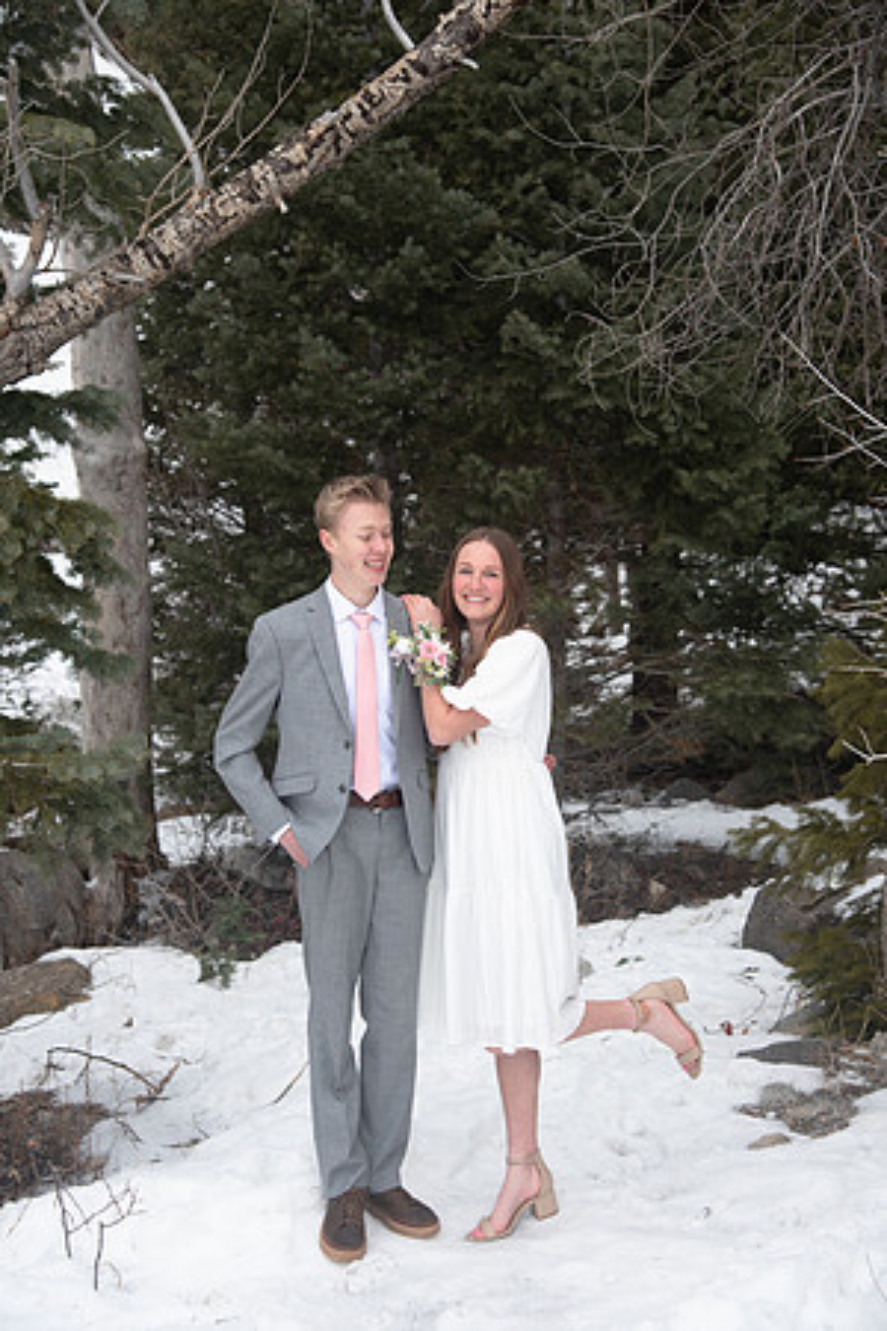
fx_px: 1922
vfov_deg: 38.2
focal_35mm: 52
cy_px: 666
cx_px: 444
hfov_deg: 26.0
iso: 320
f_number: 5
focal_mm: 52
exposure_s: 1/125
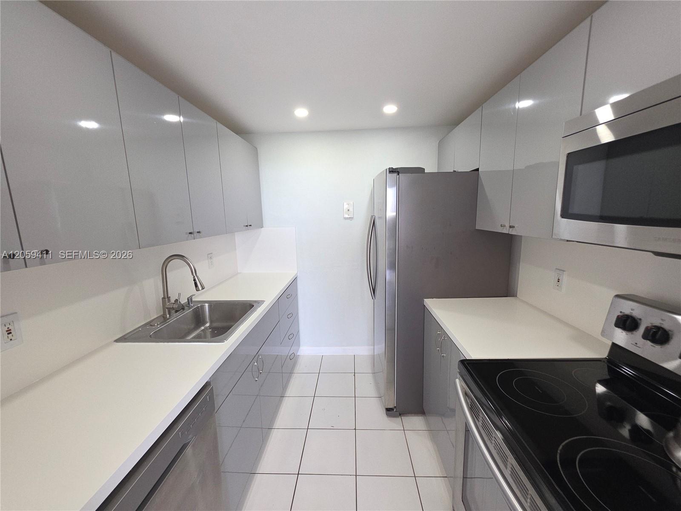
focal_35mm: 13
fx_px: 256
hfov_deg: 106.2
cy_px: 256
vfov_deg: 89.9
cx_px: 340
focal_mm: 2.2
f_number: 1.9
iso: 100
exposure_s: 1/60
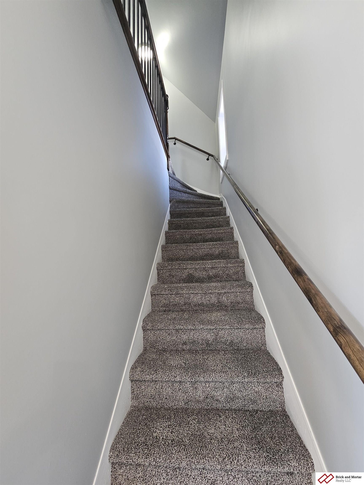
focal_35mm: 13
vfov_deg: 106.2
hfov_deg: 89.9
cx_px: 182
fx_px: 182
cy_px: 242
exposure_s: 1/60
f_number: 2.2
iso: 250
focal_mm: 2.2
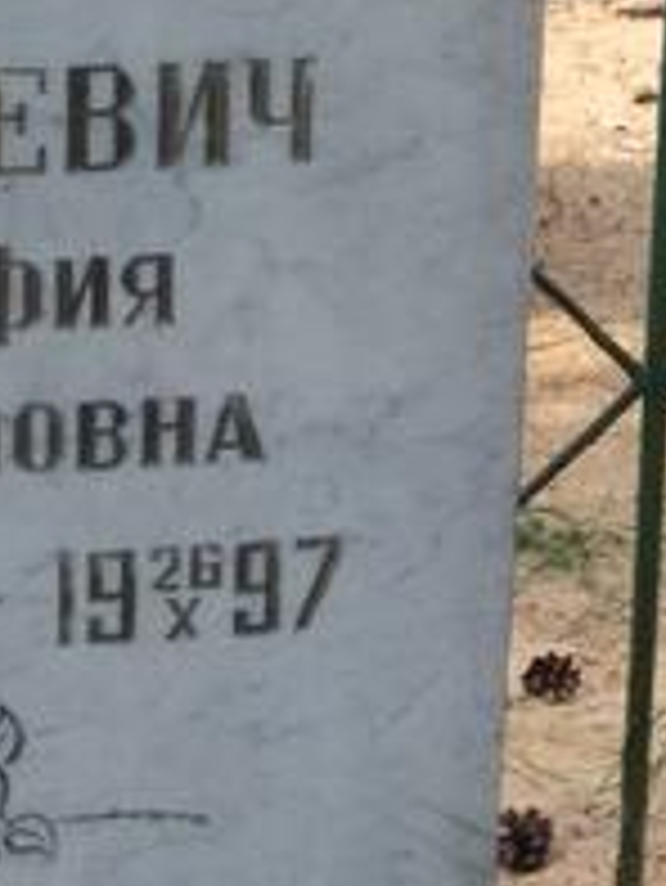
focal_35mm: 158
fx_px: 4049
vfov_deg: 12.5
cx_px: 50
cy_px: 364
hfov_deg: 9.4
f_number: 2.6
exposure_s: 1/60
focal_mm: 5.99
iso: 400
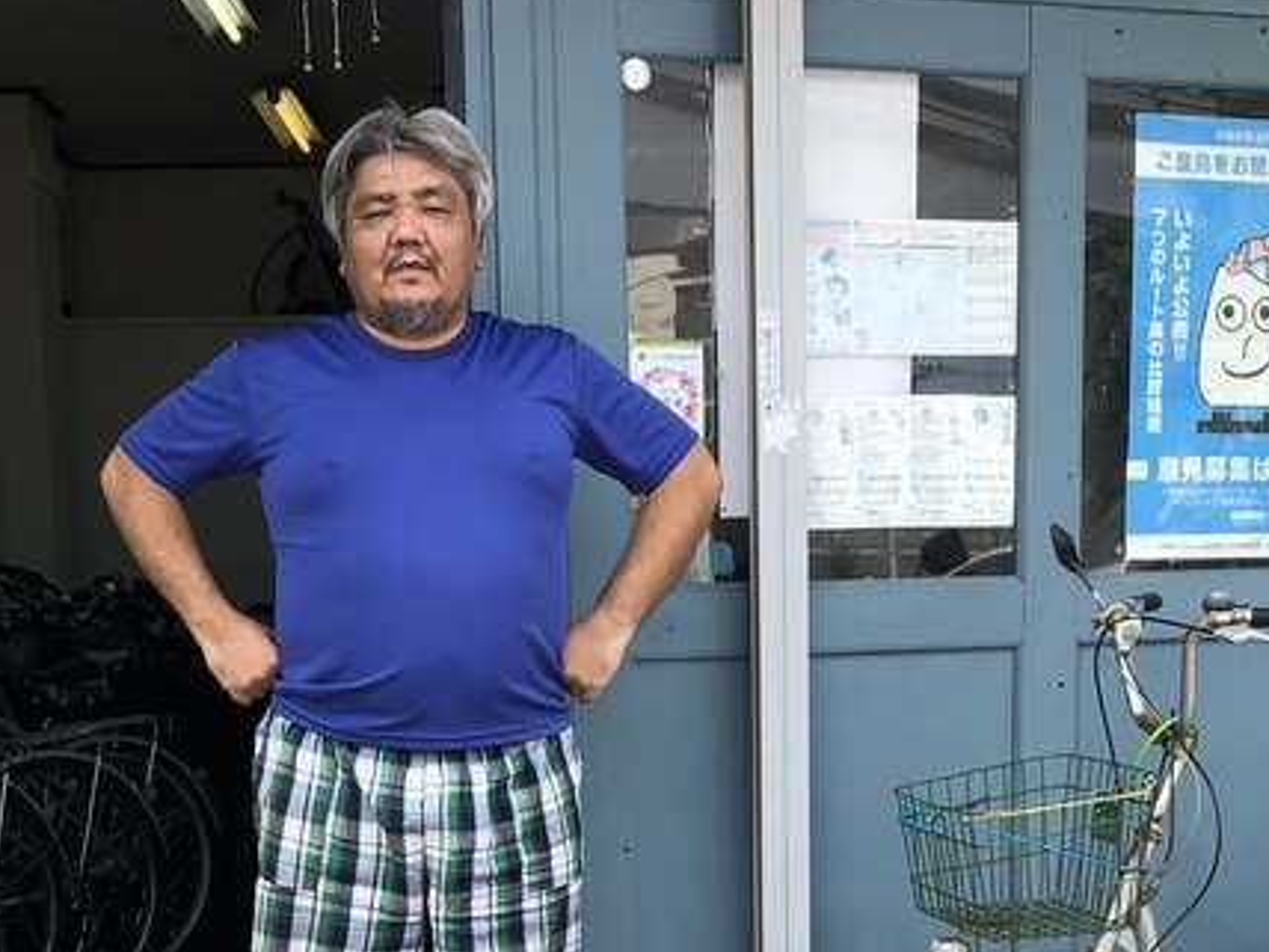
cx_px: 640
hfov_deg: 29.0
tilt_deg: -10.5
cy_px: 1074
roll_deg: -0.6
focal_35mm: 67
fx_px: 2456
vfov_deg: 20.8
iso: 20
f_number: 1.8
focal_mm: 3.99
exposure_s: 1/585
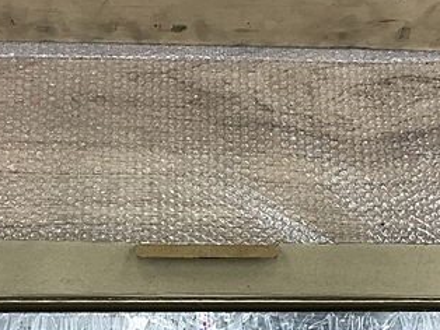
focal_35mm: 57
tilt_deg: -74.0
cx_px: 205
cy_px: 308
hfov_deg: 33.7
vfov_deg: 24.8
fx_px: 725
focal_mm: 3.99
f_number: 1.8
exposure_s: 1/30
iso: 40
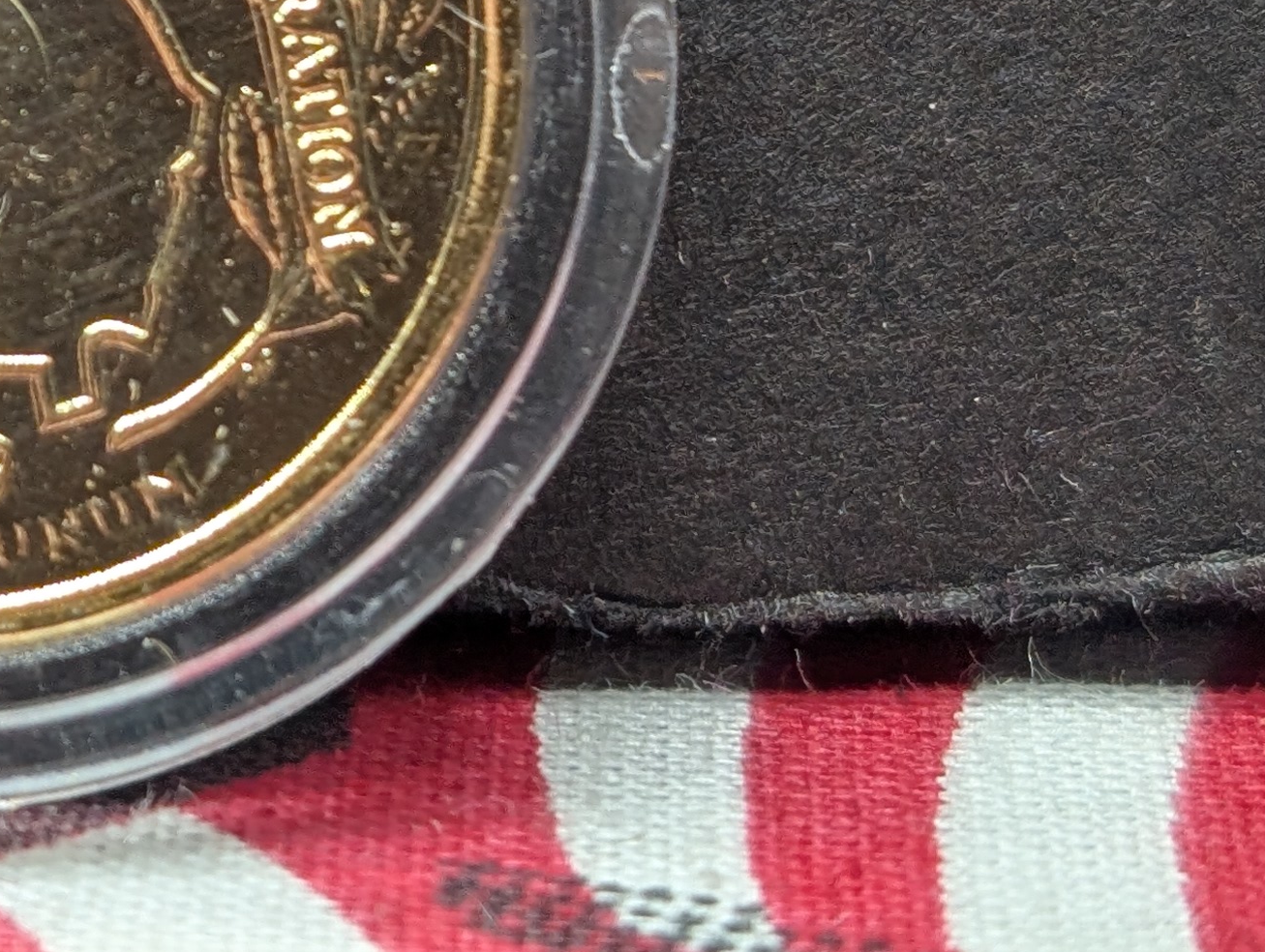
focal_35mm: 153
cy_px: -164
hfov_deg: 12.5
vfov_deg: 9.6
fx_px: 5599
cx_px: -315
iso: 37
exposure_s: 1/38.9
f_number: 1.68
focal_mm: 6.9
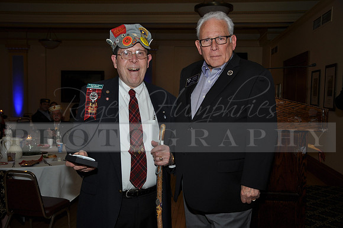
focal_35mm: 39
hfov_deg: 49.6
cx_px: 172
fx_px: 371
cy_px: 114
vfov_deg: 34.1
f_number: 4
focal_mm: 26
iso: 200
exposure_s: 1/60
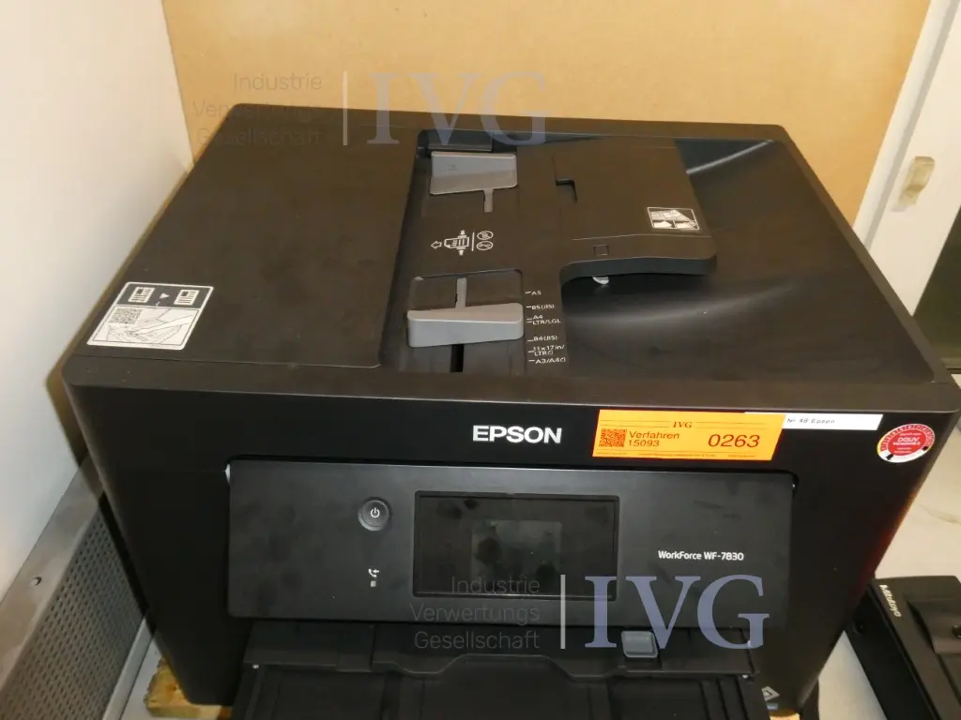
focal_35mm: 28
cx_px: 480
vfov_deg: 49.7
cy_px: 360
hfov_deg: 63.4
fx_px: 777
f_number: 3.5
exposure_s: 1/125
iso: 800
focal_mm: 5
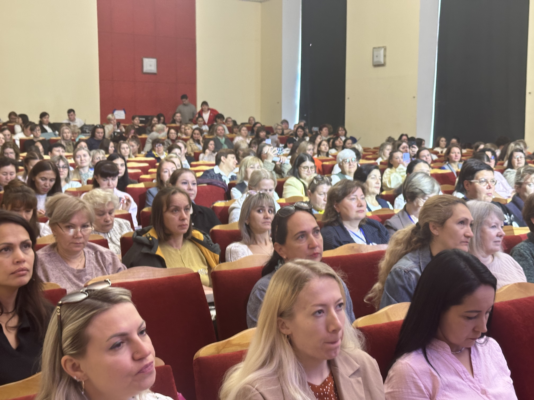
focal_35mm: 48
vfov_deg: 30.3
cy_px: 200
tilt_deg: -7.0
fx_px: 740
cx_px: 267
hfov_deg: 39.7
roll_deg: +0.0
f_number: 1.78
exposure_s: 1/33
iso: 250
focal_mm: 6.86
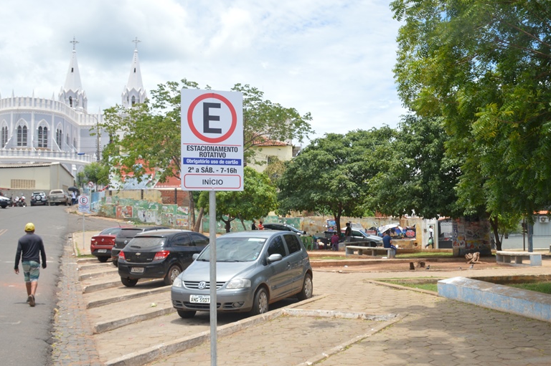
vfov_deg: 30.5
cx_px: 314
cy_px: 198
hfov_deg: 44.4
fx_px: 673
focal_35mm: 44
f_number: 9
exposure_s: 1/200
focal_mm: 22
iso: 100
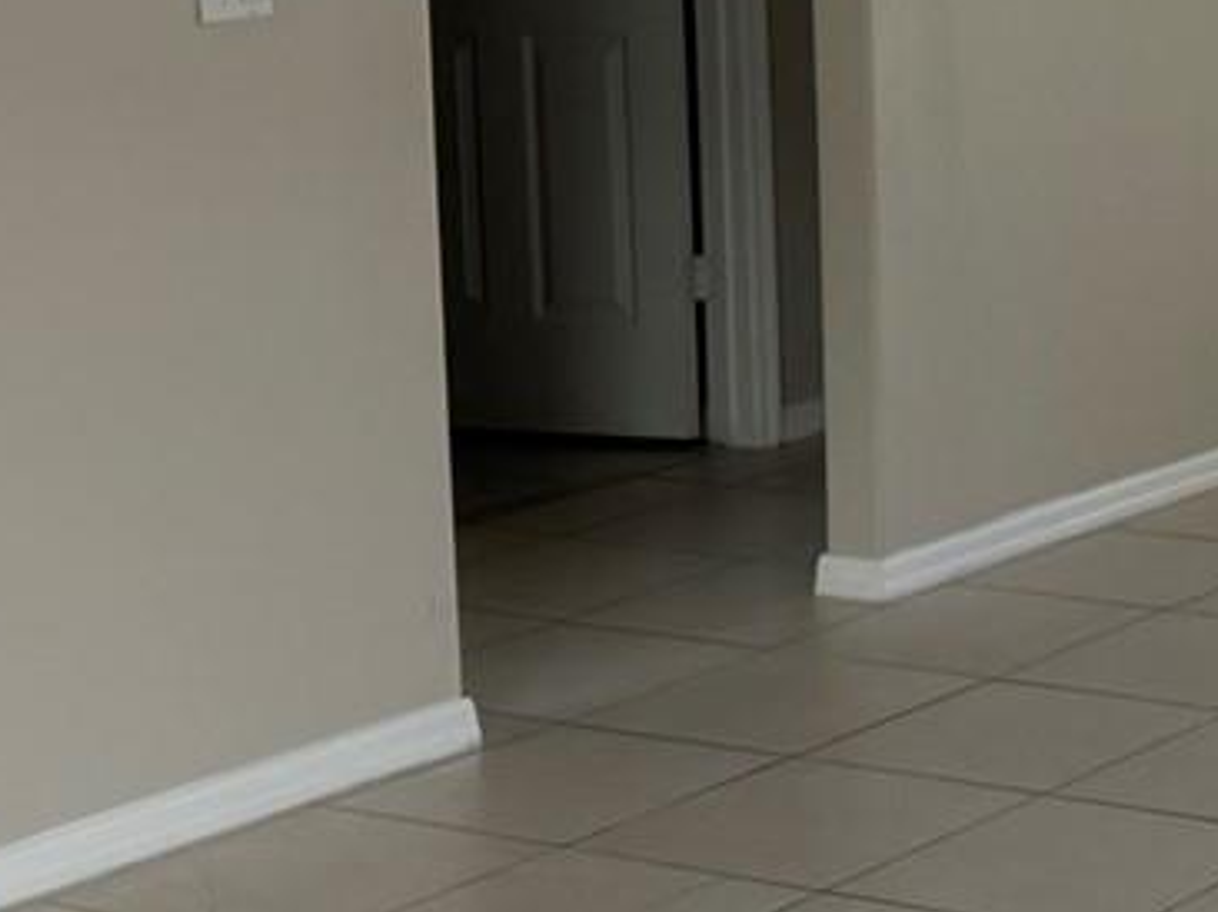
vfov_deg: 13.9
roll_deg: +0.3
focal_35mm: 105
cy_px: -17
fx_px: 3692
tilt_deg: -4.5
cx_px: 1657
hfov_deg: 17.4
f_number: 1.78
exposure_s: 1/242
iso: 125
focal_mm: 6.76
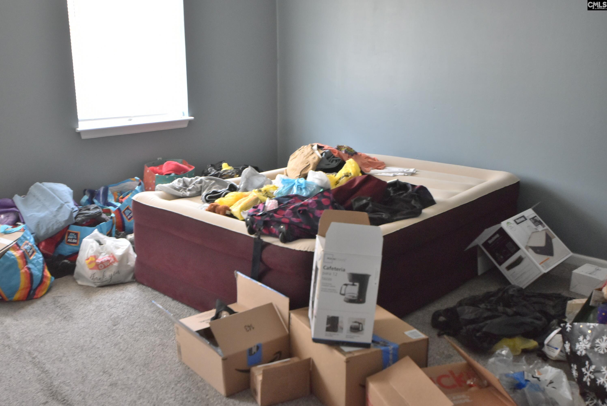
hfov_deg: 53.1
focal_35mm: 36
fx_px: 607
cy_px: 203
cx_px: 304
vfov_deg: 36.9
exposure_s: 1/15
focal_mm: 24
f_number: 4.5
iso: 1600
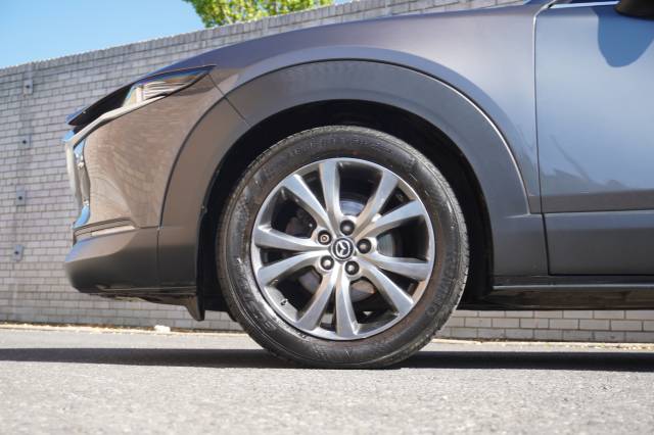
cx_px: 327
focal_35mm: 57
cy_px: 218
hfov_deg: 35.1
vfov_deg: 23.8
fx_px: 1035
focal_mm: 38
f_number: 5.6
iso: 100
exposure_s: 1/60
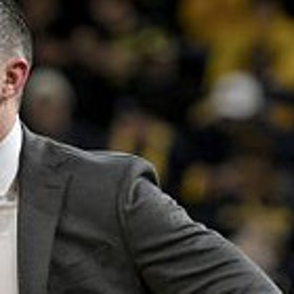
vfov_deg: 1.9
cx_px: 4
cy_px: 287
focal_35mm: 901
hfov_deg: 1.9
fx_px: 8658
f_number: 2.8
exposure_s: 1/1250
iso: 2500
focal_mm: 170
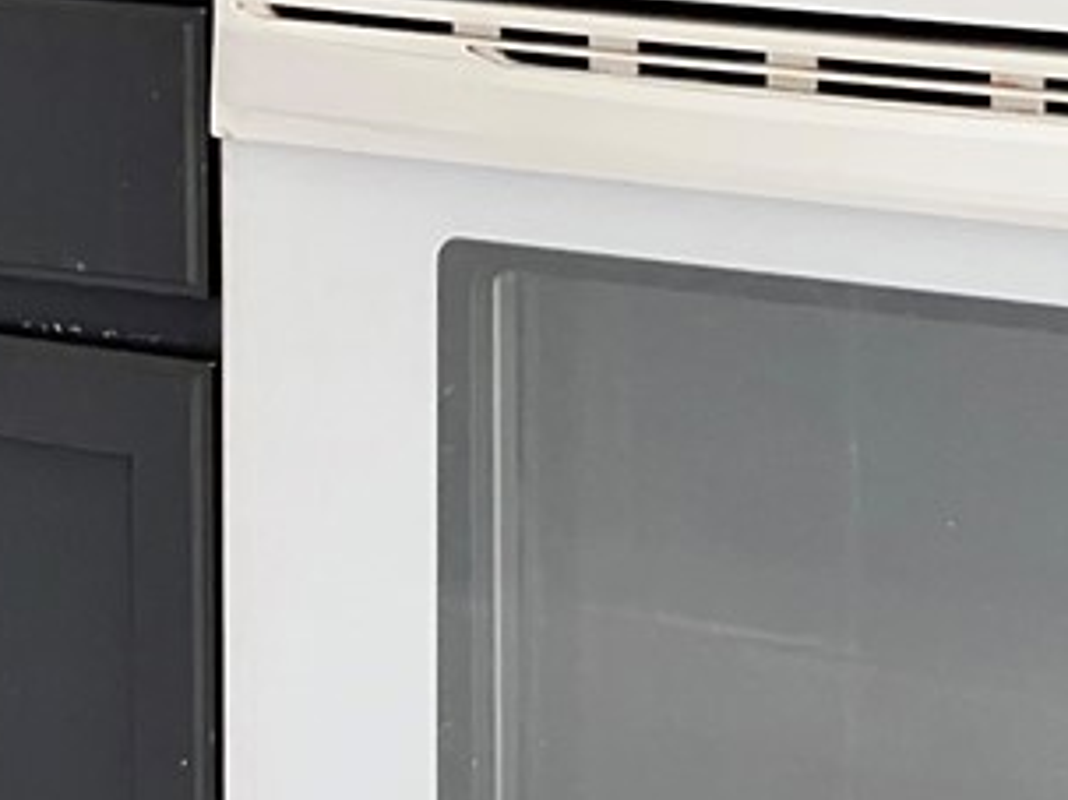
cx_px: -560
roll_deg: +1.3
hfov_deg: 7.5
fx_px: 8019
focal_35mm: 260
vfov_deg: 5.7
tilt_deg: -8.6
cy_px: 328
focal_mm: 9
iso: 500
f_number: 2.8
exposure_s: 1/60
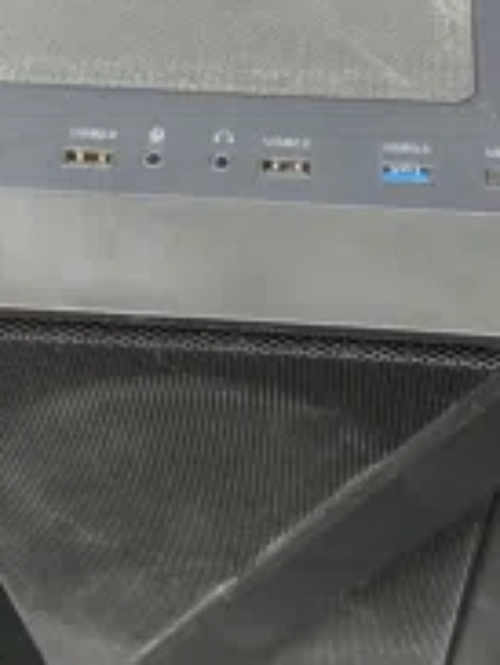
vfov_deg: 33.1
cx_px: 274
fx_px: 1095
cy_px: 172
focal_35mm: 57
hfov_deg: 25.7
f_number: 1.8
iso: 400
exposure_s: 1/33
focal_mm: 4.25
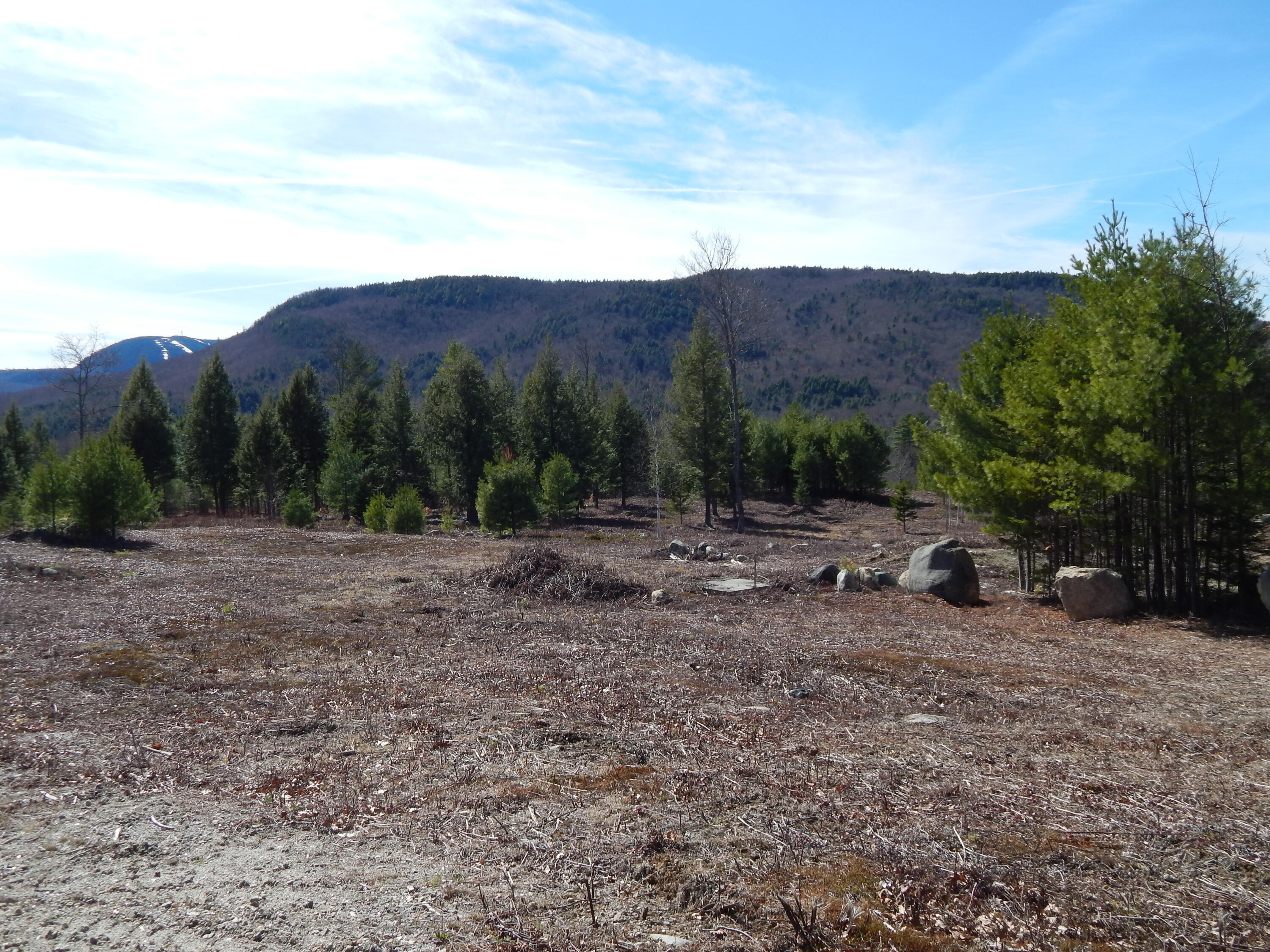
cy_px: 476
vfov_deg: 45.4
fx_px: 1137
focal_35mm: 31
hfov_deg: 58.4
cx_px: 635
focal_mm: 5.6
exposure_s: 1/1250
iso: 125
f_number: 3.2
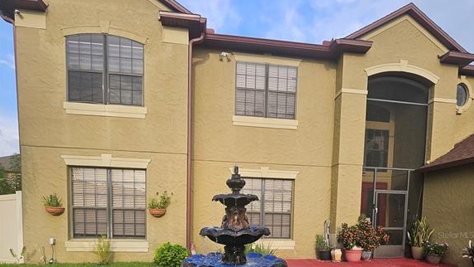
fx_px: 239
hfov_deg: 89.6
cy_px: 235
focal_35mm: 19
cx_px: 237
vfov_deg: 52.2
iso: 32
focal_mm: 1.7
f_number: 2.2
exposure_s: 1/312
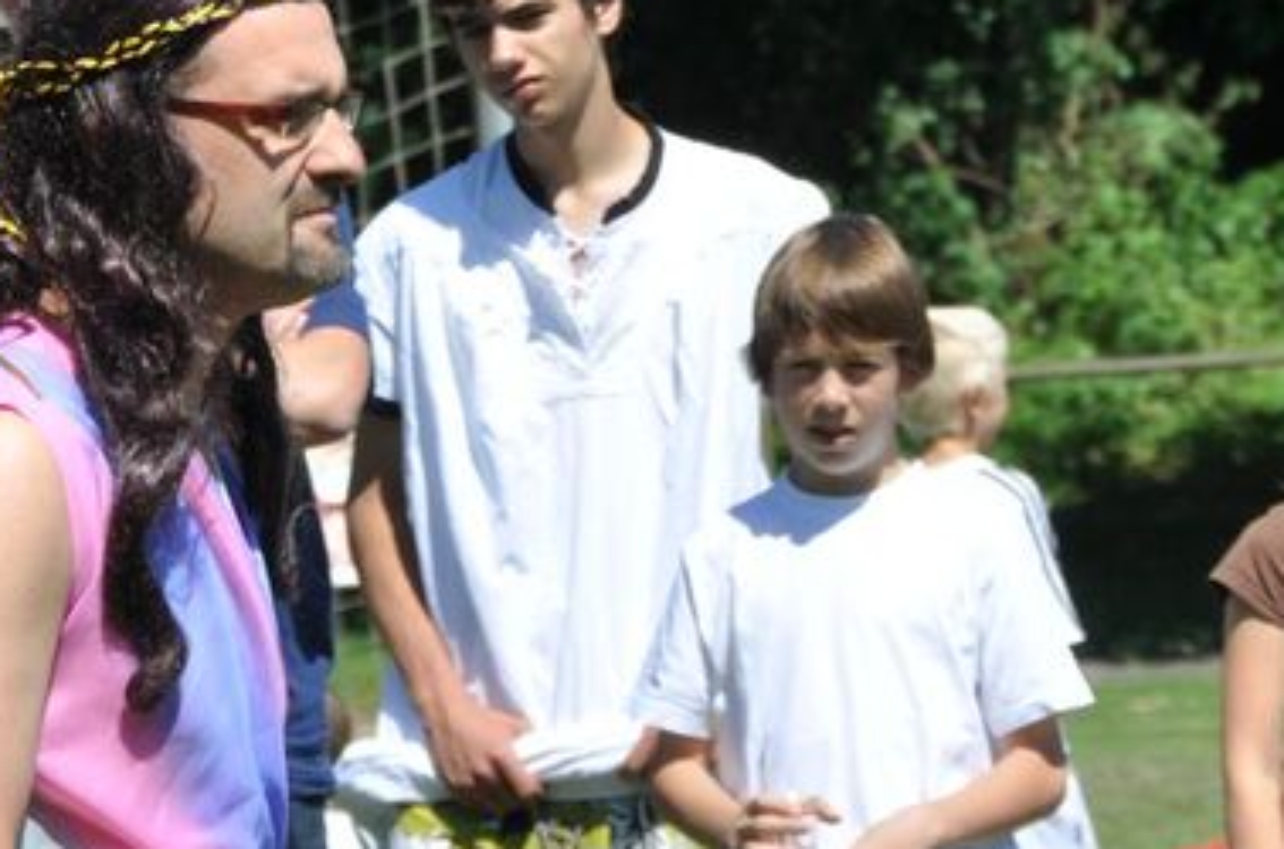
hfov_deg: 4.2
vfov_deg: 2.8
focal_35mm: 488
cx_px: 448
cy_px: 110
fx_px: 17362
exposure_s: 1/400
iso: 200
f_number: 10
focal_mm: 120
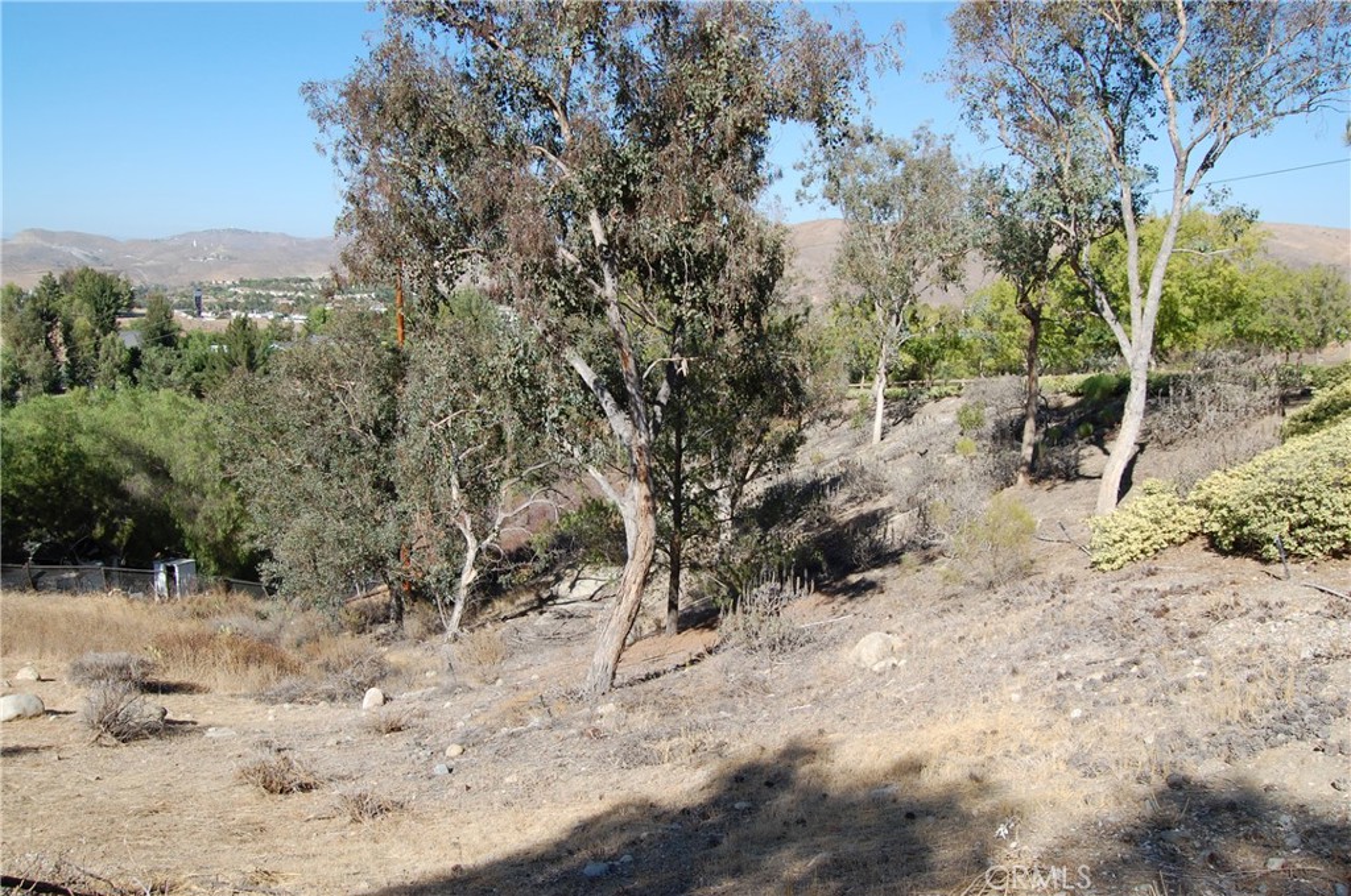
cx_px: 676
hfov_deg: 67.4
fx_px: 1012
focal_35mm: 27
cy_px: 448
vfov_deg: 47.8
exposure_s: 1/320
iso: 200
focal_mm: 18
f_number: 9
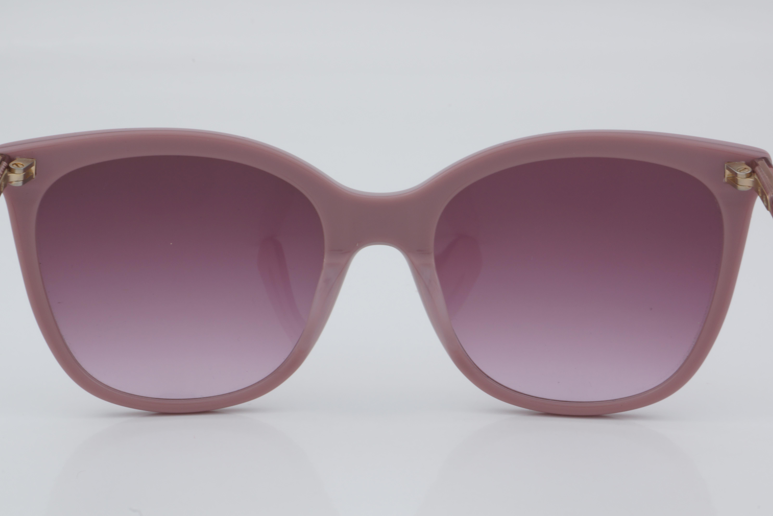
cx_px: 382
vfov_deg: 16.4
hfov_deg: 24.3
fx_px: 1793
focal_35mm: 84
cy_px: 260
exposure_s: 1/4
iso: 100
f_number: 32
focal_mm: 55
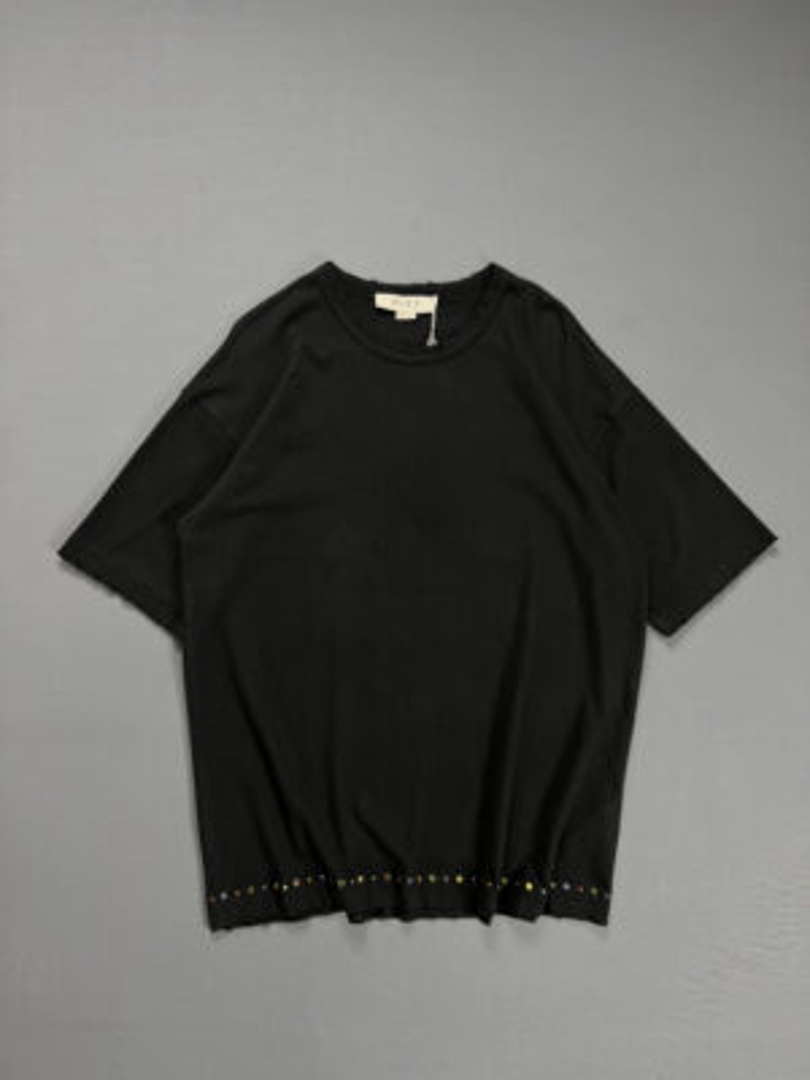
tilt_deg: -87.1
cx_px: 405
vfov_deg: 71.6
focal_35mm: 24
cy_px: 540
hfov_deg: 56.8
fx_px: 749
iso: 100
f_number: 1.78
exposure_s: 1/60
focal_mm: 6.76
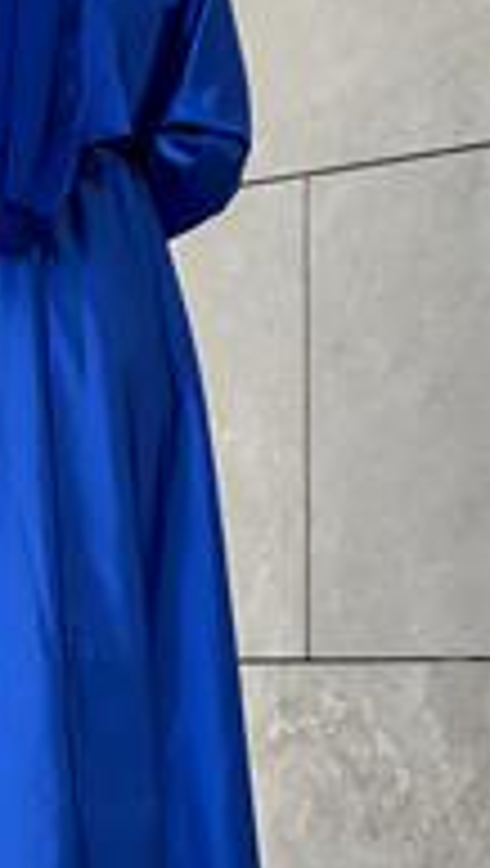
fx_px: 3431
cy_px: 331
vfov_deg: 14.4
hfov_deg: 8.1
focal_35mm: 149
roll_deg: -0.6
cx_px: 72
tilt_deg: +6.9
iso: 20
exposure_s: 1/147
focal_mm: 7.5
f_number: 2.2
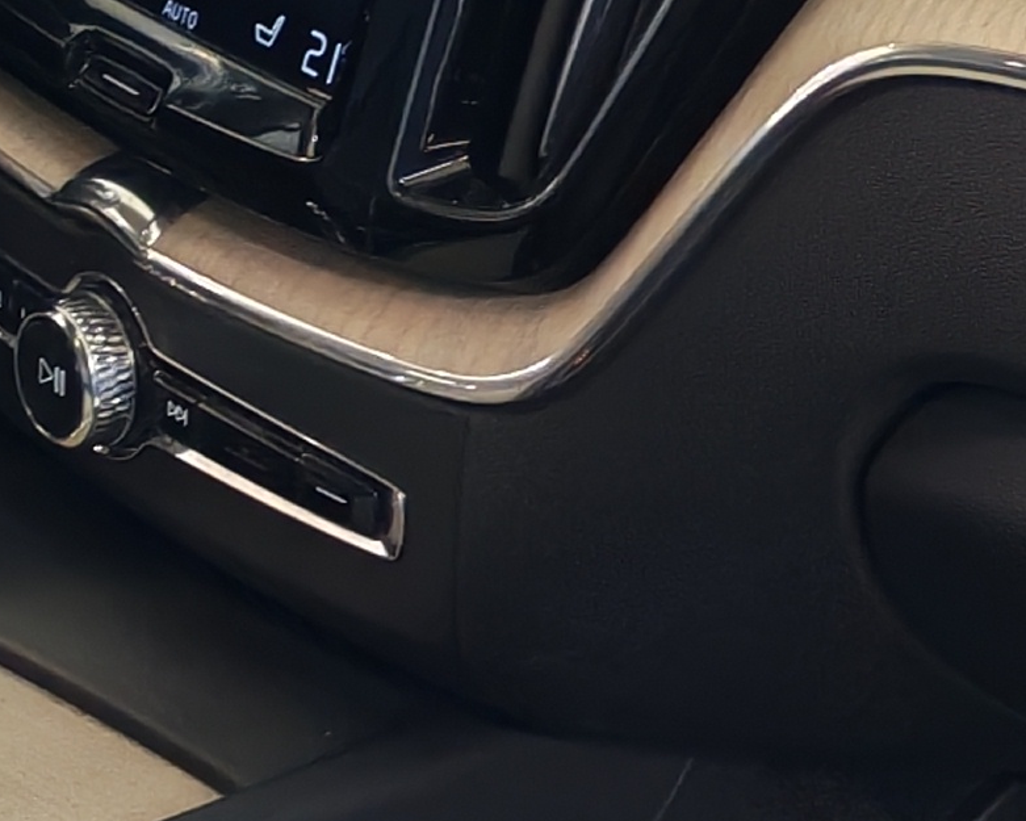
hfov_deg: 11.4
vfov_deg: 9.1
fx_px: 5132
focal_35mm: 169
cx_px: 430
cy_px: 504
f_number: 1.9
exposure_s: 1/50
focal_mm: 6.12
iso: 800
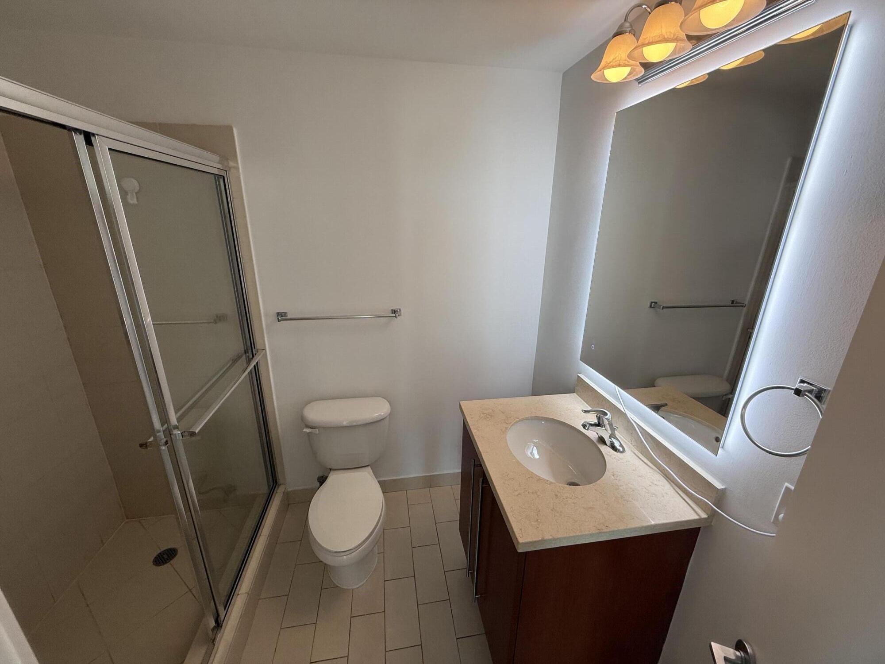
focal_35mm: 14
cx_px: 442
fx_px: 358
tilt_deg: -16.2
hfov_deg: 102.1
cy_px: 332
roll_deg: -1.5
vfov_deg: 85.7
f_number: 2.2
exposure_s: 1/120
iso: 125
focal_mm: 2.22
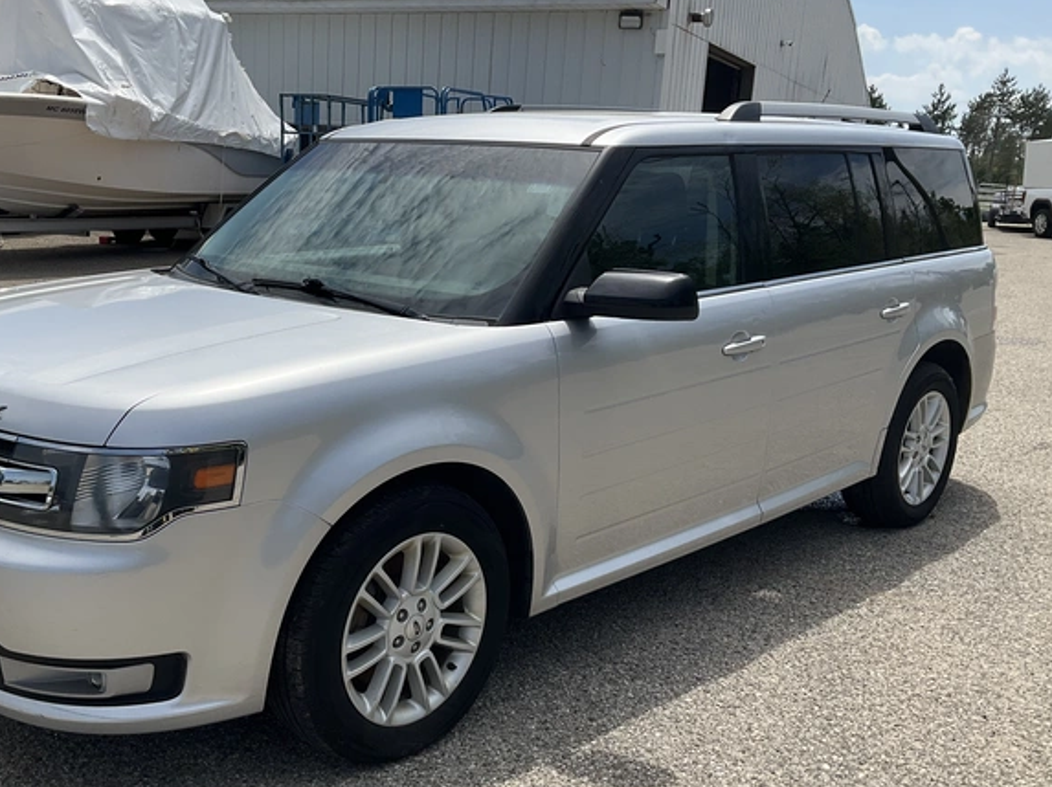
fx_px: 1154
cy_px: 399
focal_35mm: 38
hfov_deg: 48.7
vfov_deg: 37.7
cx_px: 428
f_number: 1.8
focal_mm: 3
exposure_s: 1/2801
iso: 25
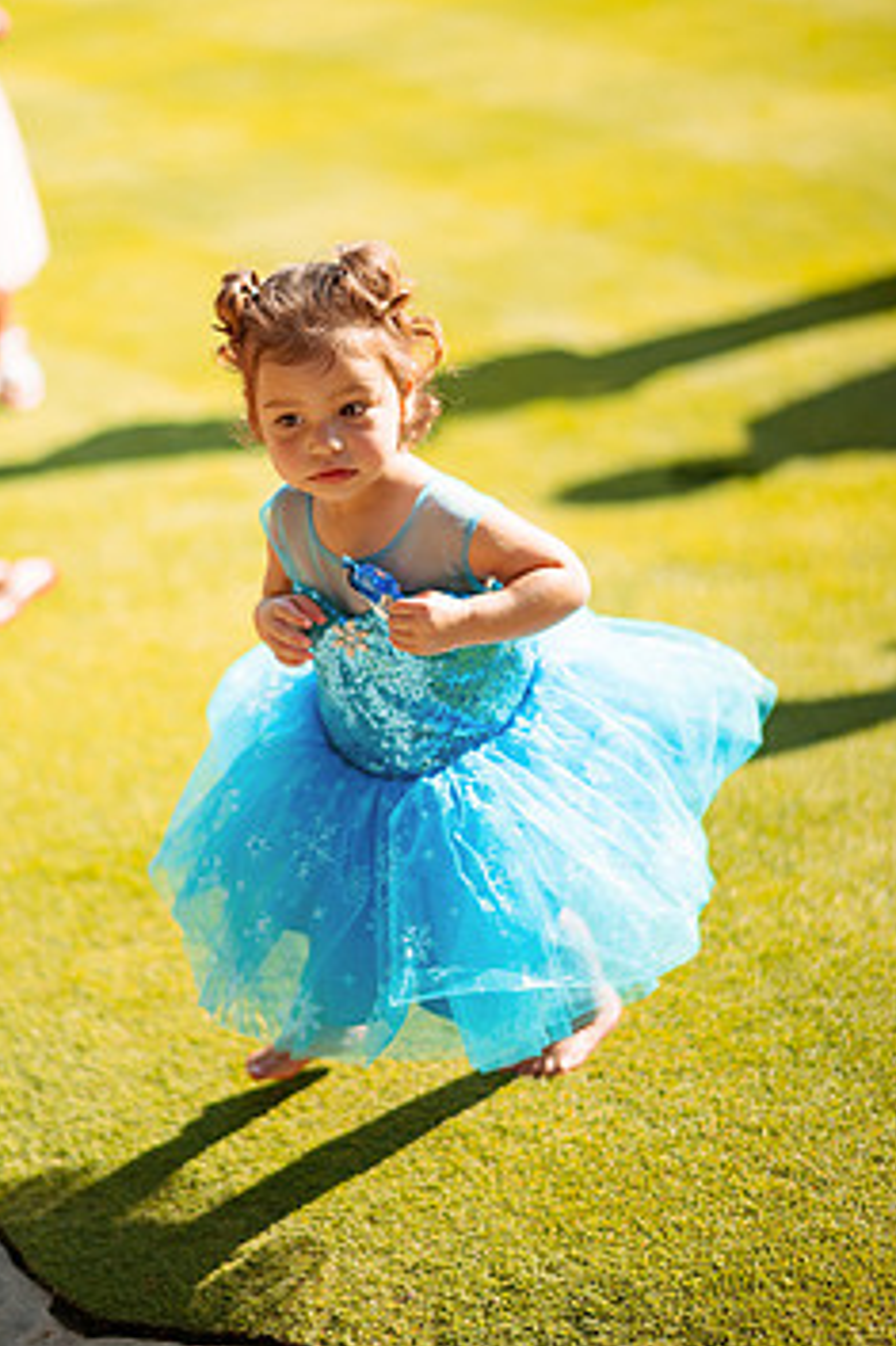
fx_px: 2765
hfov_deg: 18.4
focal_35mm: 74
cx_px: 404
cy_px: 580
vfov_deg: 27.3
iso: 100
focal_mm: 58
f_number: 1.4
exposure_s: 1/8000
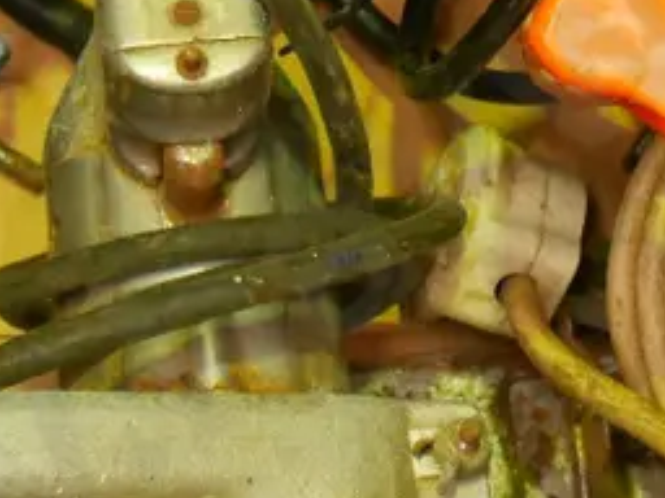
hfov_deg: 9.1
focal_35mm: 216
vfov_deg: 6.9
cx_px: 644
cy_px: 25
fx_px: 4150
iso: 3200
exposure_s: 1/80
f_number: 5.3
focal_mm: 27
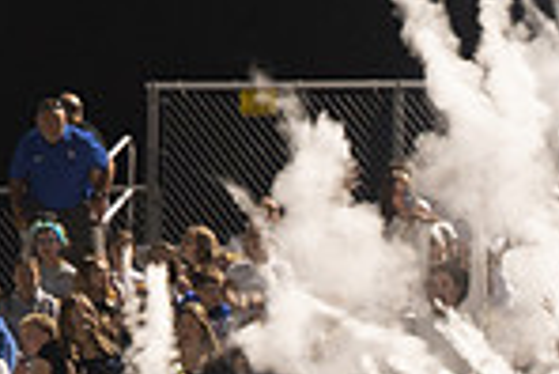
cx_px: 985
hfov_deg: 5.9
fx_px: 5331
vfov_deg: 4.0
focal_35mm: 343
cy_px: 668
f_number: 6.3
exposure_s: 1/80
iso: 2500
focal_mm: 70
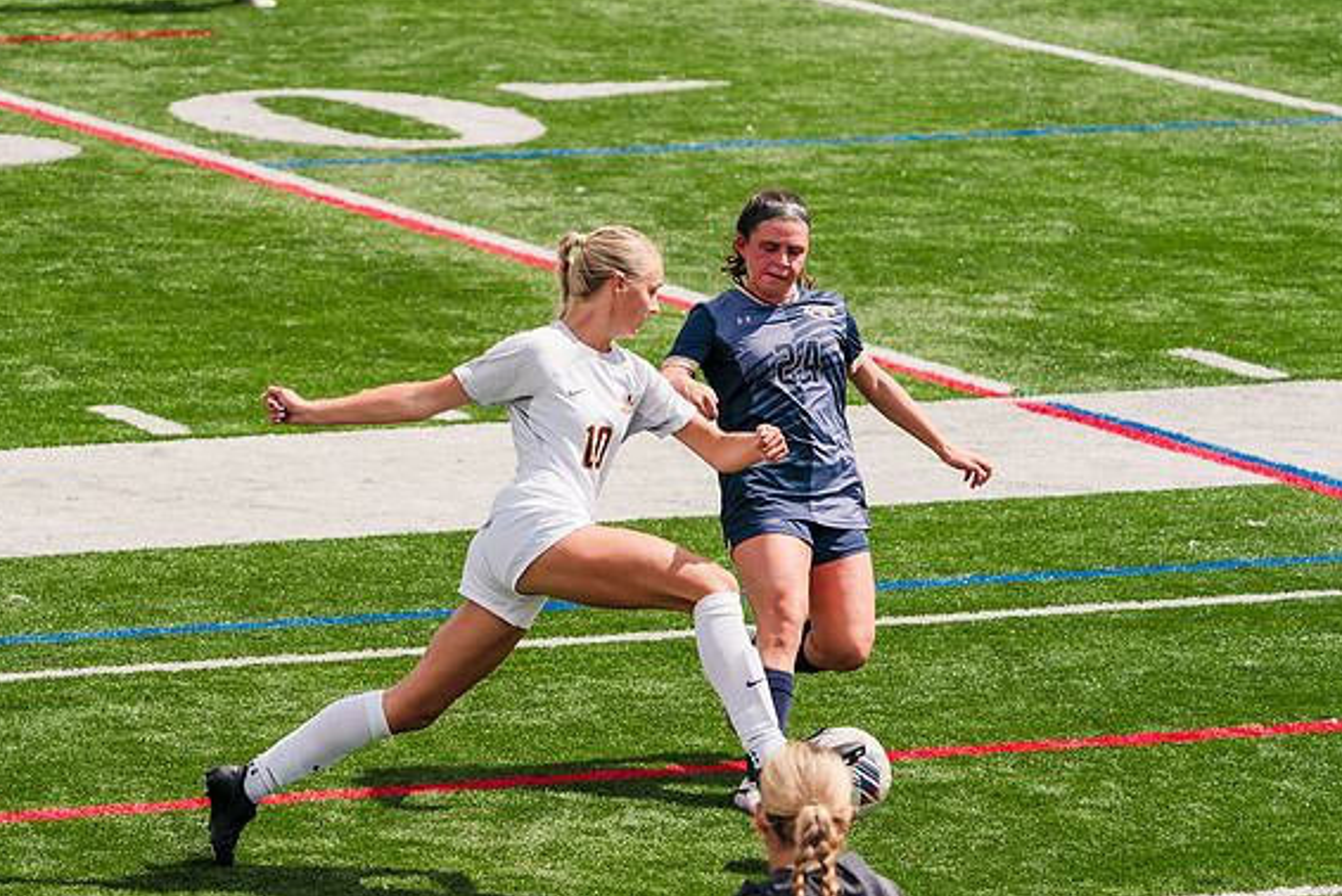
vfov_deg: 5.2
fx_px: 9846
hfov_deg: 7.8
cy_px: 314
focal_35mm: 264
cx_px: 473
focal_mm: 200
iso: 250
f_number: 5.6
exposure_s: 1/1600
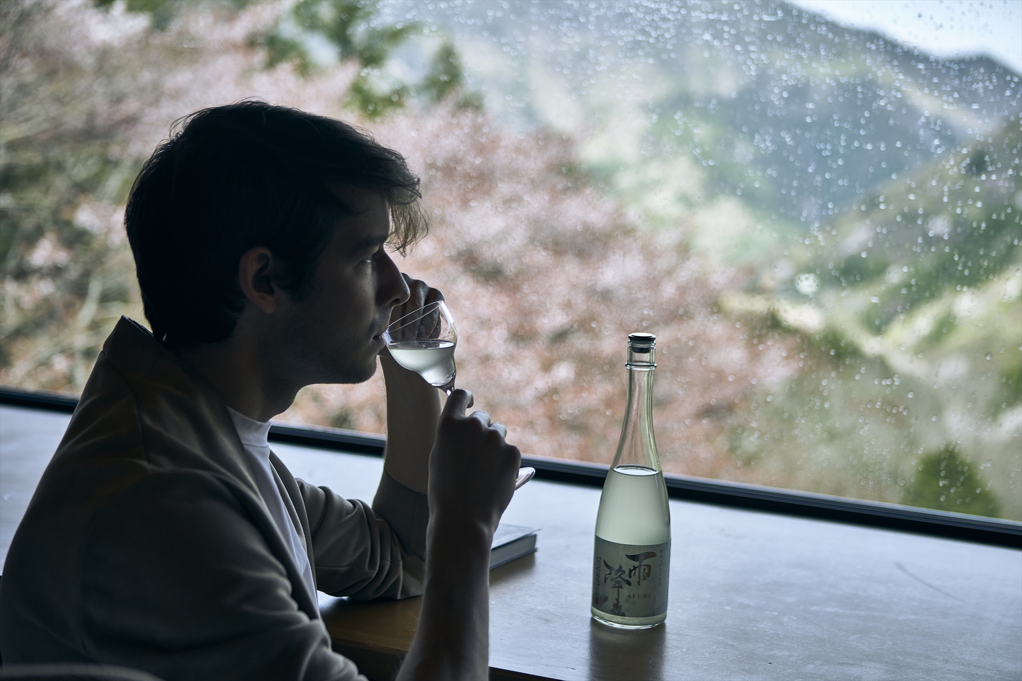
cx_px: 511
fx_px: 1476
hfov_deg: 38.2
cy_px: 340
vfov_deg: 26.0
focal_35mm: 52
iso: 100
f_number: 2.8
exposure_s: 1/500
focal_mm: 52
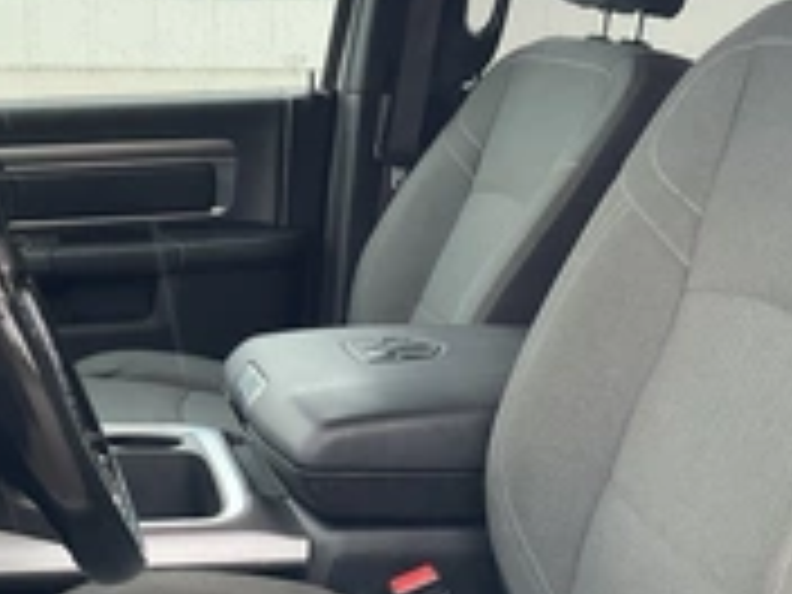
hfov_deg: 29.4
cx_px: 369
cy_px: 392
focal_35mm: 66
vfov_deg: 22.2
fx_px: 1510
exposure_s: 1/60
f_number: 1.8
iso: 80
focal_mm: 3
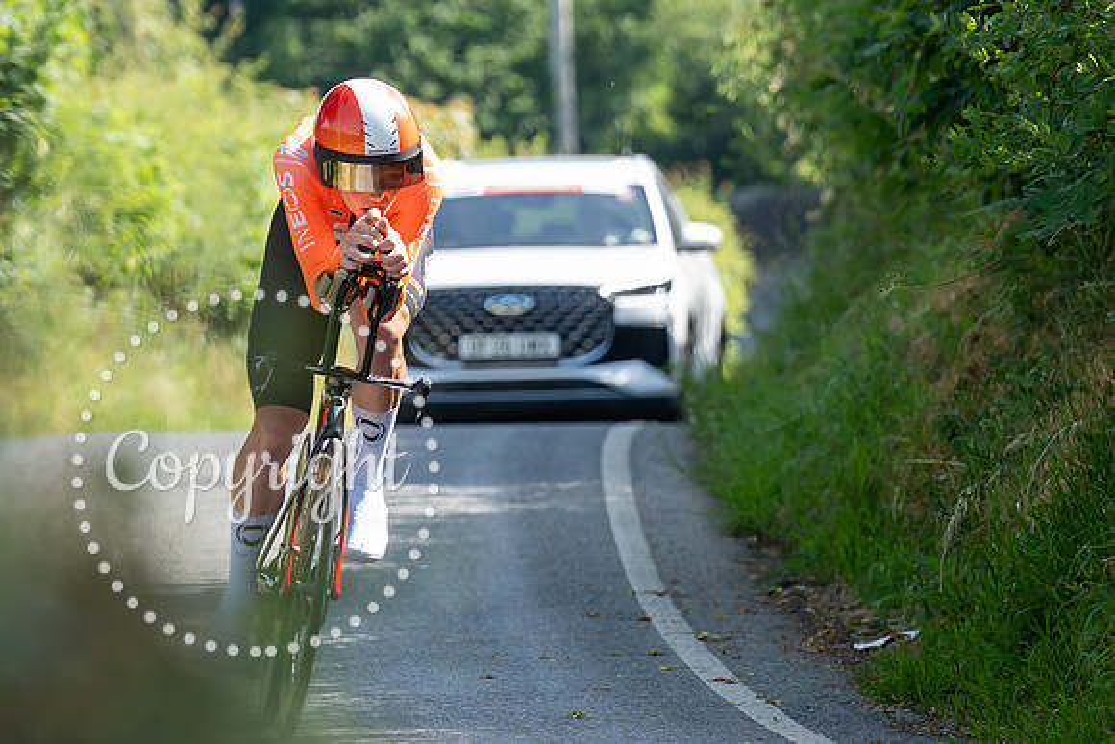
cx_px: 350
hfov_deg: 4.5
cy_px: 551
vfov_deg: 3.0
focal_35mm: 455
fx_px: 14106
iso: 400
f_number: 3.5
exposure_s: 1/1000
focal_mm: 158
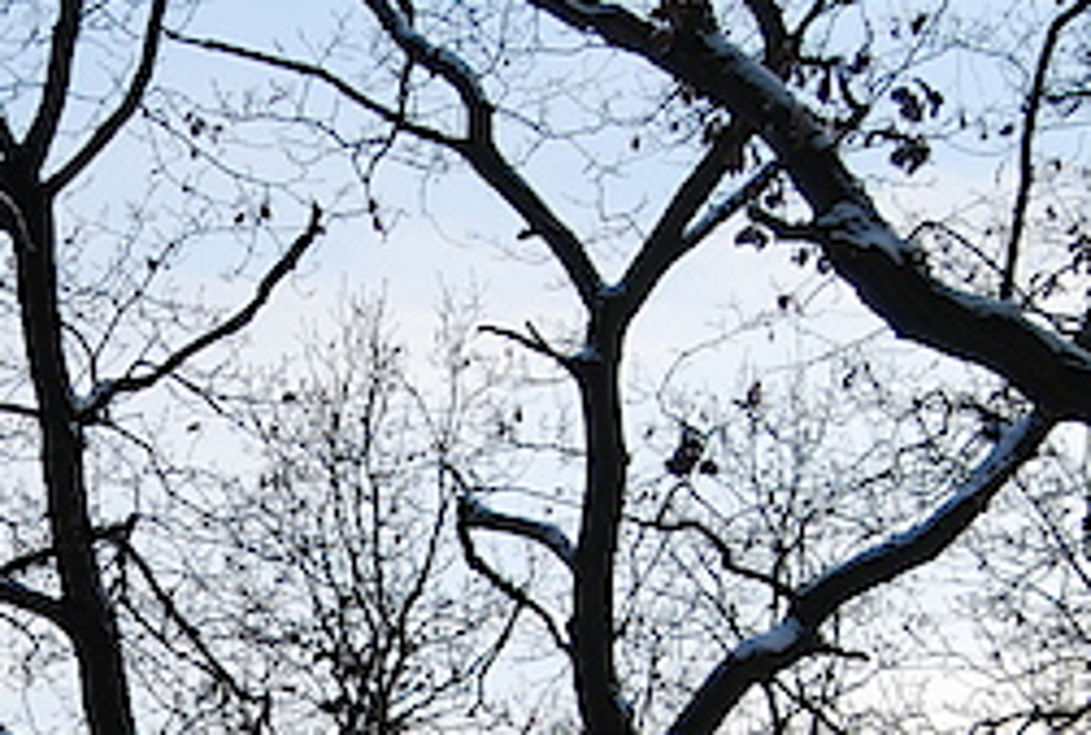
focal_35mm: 159
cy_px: 924
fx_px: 4833
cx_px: 43
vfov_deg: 8.6
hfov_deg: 12.7
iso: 200
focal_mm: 26
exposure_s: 1/640
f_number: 4.2
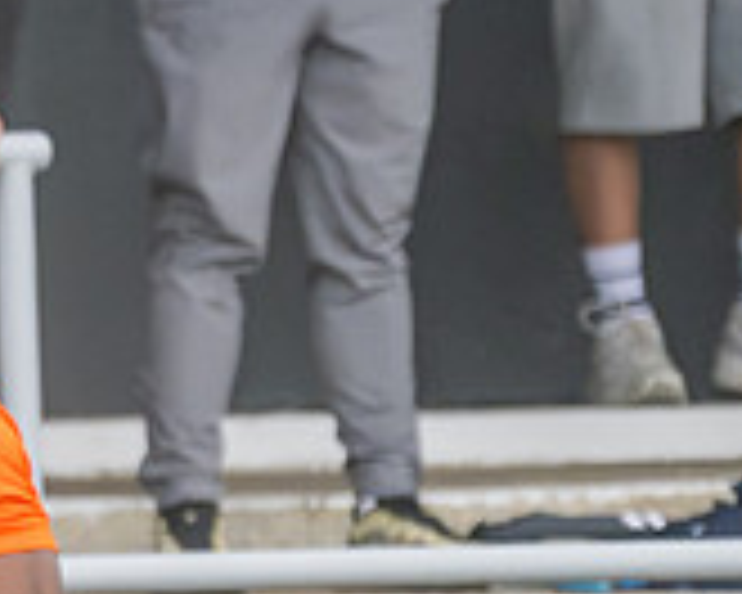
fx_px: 51058
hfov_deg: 0.8
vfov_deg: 0.7
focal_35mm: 2325
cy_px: 733
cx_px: -572
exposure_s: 1/1250
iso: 800
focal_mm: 250
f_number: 2.8
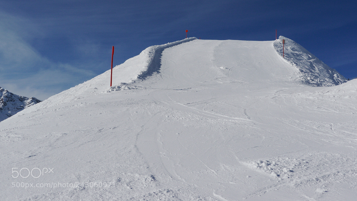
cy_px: 67
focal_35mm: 42
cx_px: 179
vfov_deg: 28.2
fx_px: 398
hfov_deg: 48.4
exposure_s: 1/1300
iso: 160
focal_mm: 19
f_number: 8
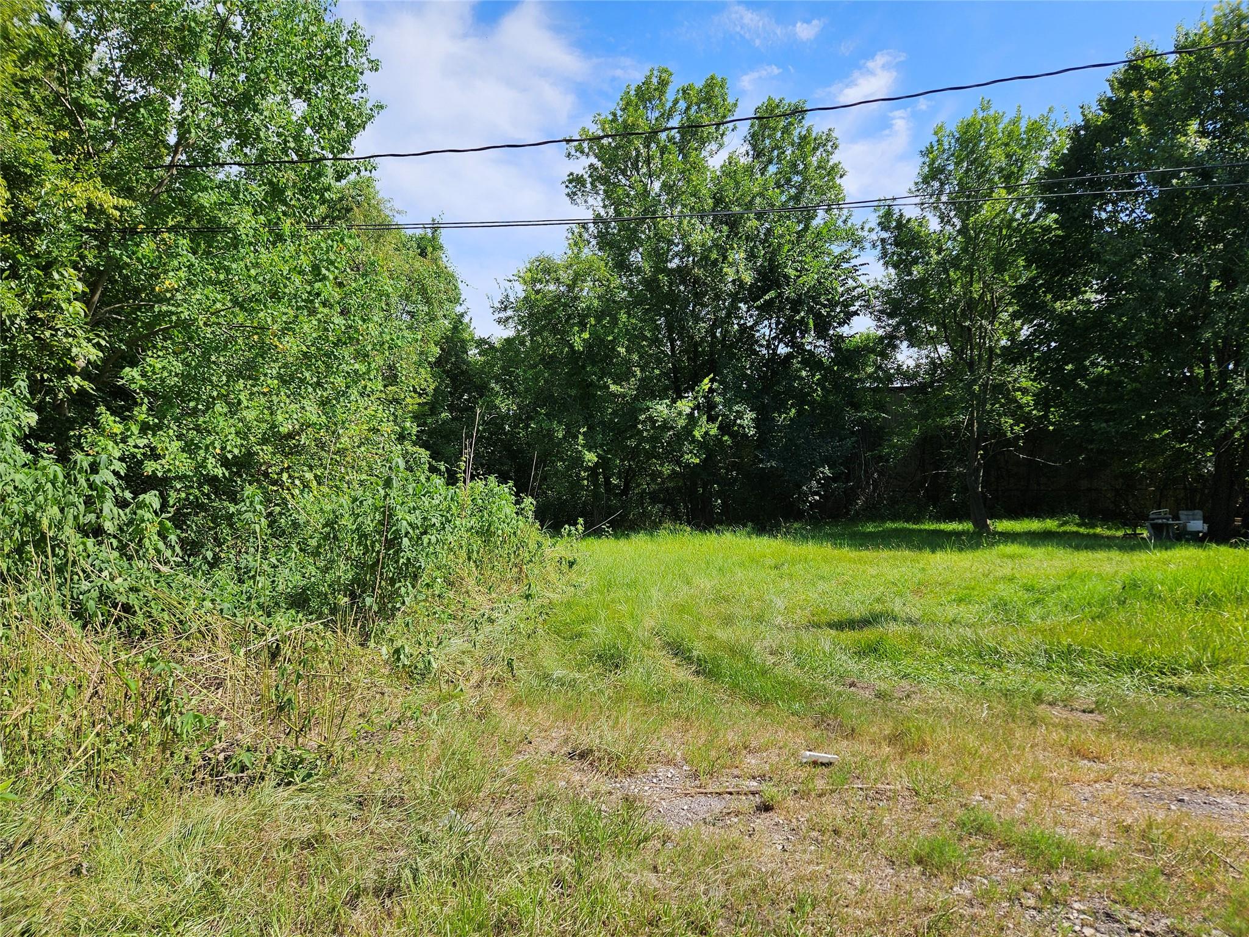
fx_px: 830
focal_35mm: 23
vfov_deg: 58.9
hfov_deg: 73.9
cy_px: 468
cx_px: 624
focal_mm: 5.4
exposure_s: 1/1601
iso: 25
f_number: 1.8
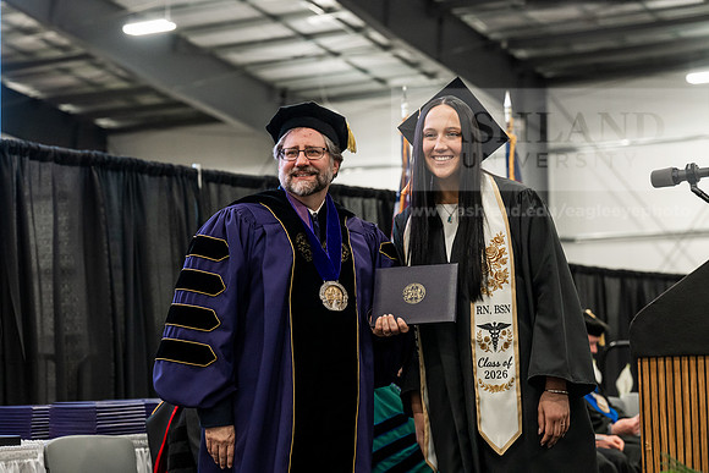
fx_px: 1694
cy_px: 236
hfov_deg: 23.6
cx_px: 354
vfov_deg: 15.9
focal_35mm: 86
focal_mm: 86
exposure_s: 1/200
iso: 4000
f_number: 4.5
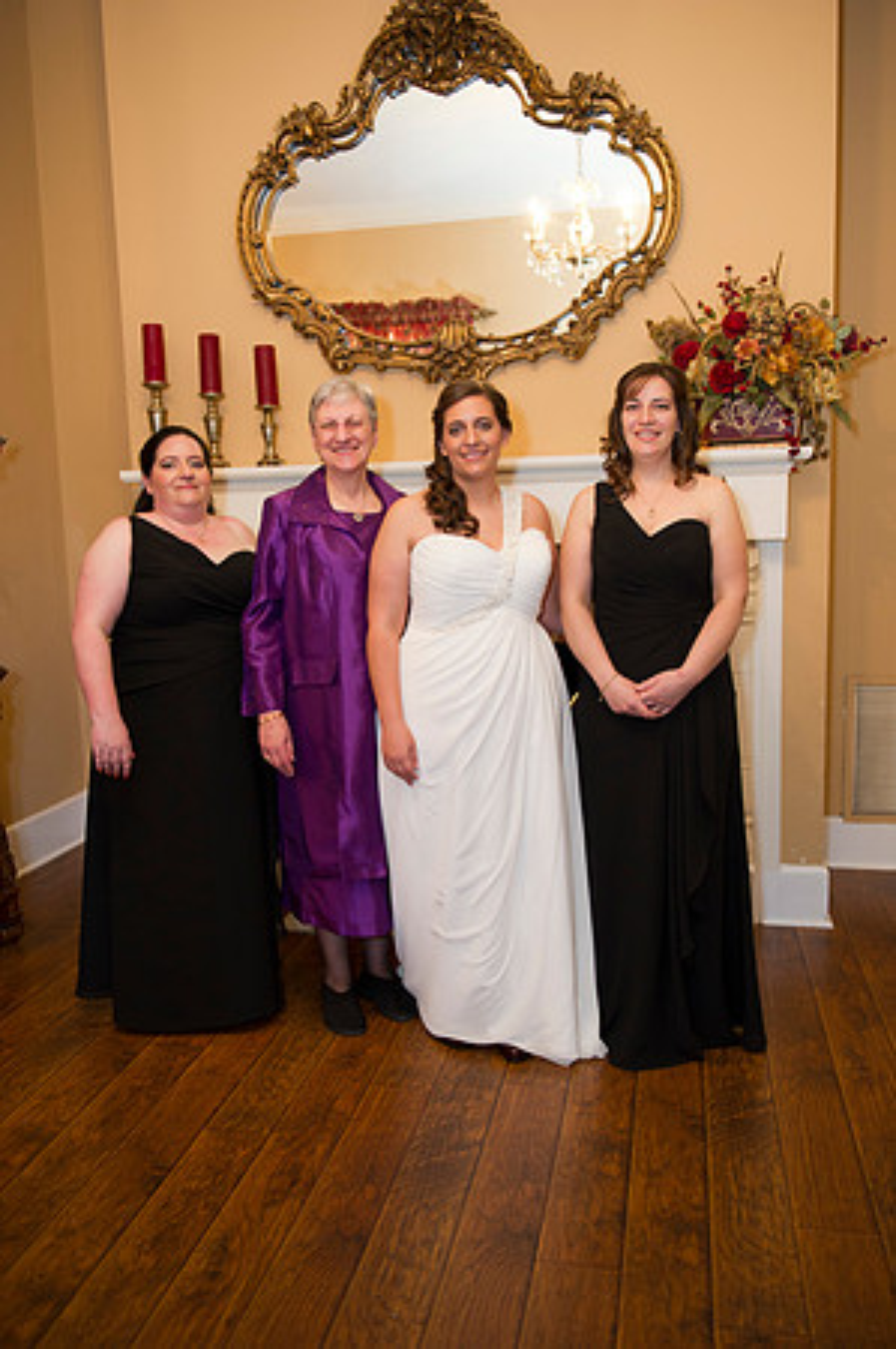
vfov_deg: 60.3
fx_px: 1160
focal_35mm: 31
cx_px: 448
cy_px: 674
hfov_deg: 42.2
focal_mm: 31
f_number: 3.2
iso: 800
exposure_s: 1/50
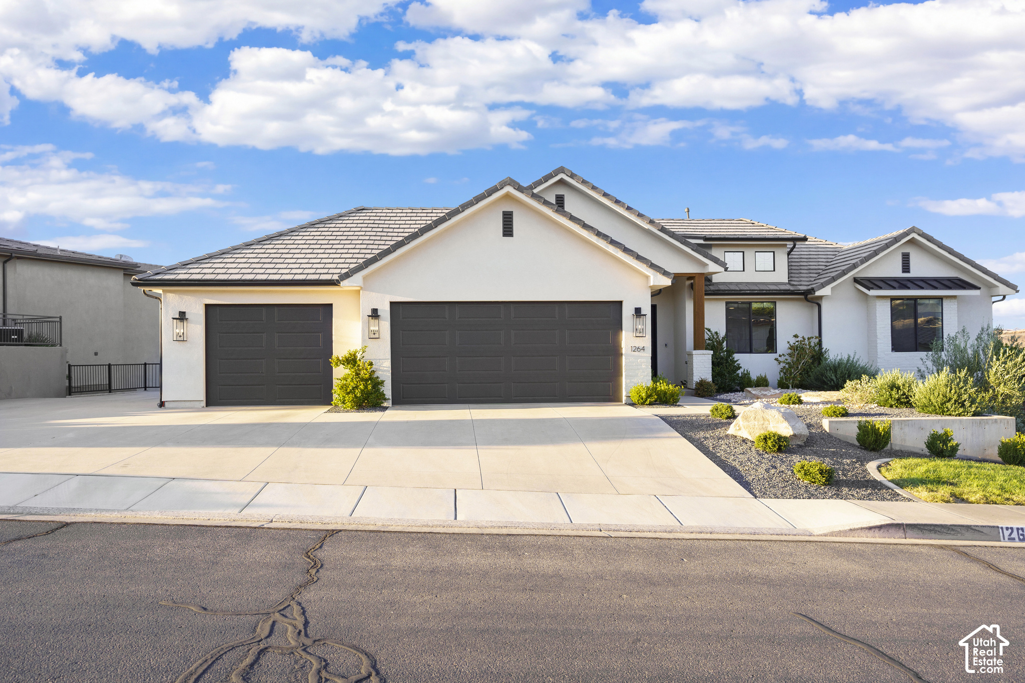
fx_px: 797
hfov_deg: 65.5
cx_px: 512
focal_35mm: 28
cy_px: 342
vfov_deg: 46.4
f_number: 4.5
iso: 250
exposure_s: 1/400
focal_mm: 28
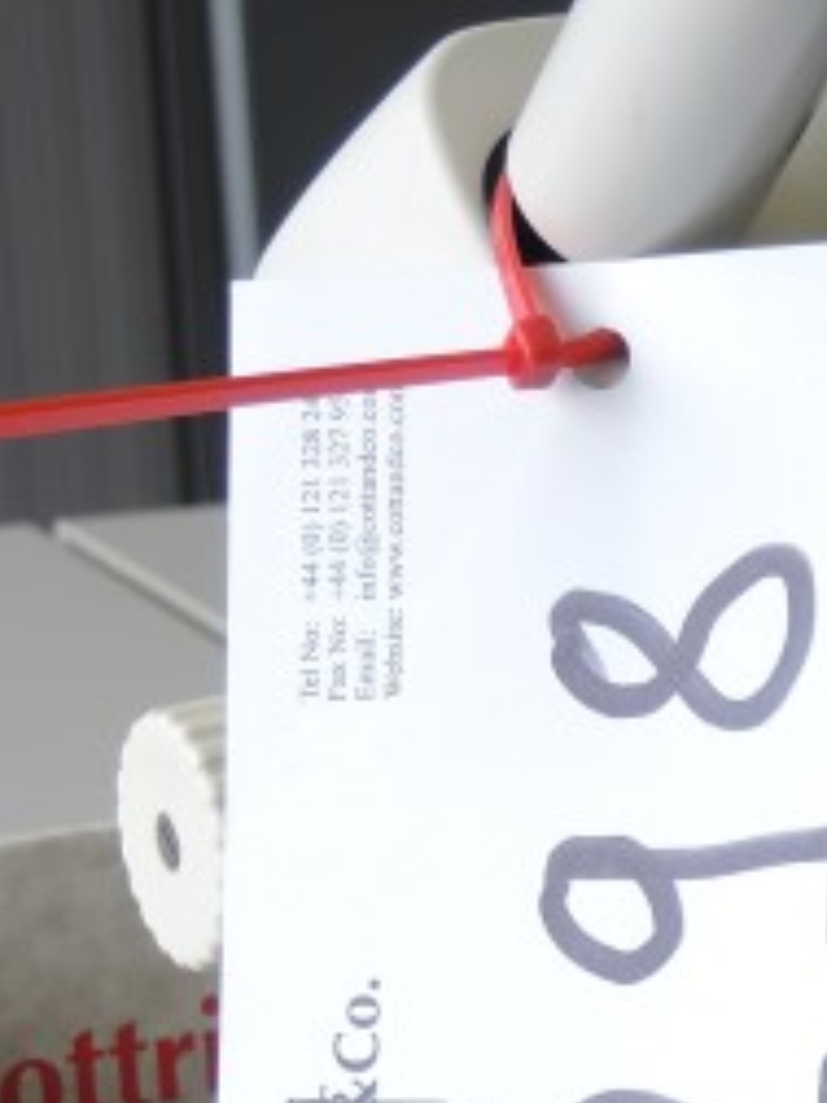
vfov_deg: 13.6
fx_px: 4523
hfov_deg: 10.1
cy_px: 1226
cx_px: 1216
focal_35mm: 142
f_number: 2.2
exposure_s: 1/320
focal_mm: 7.6
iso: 80
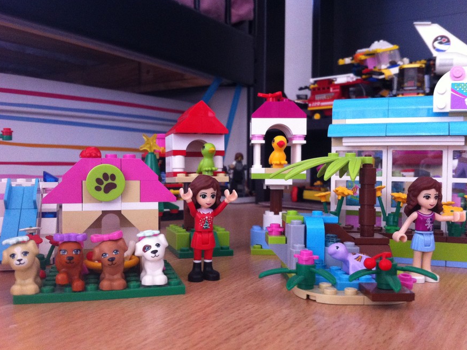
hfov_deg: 51.4
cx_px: 236
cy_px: 176
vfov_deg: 39.6
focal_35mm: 36
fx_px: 486
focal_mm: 3.85
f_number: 2.8
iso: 320
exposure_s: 1/15
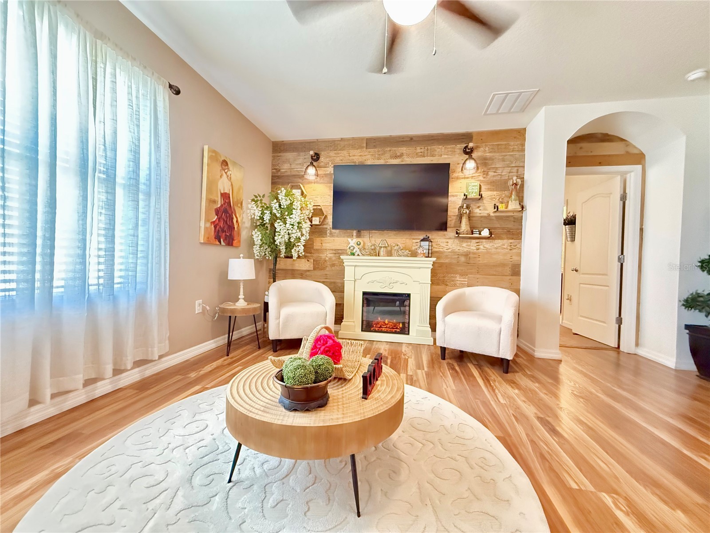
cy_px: 266
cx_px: 355
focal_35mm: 14
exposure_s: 1/40
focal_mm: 2.22
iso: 1600
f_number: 2.2
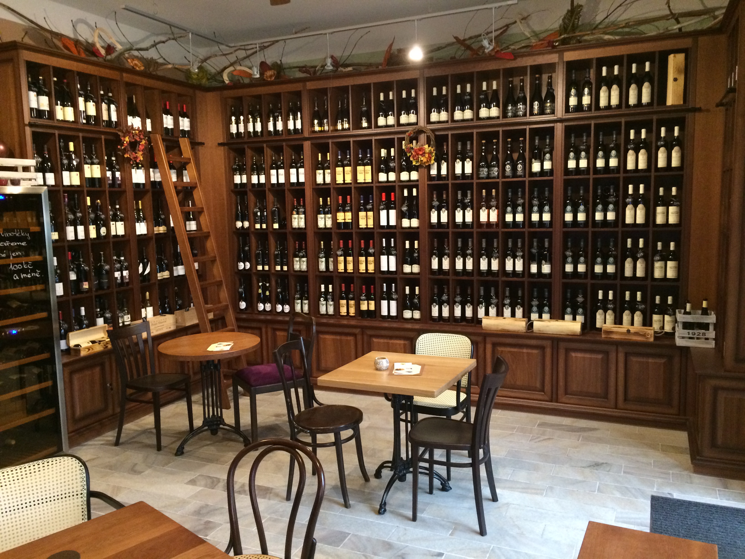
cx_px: 372
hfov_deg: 61.7
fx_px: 624
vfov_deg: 48.2
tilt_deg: -8.5
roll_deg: +1.8
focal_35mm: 29
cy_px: 280
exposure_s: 1/30
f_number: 2.2
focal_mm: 4.15
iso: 320
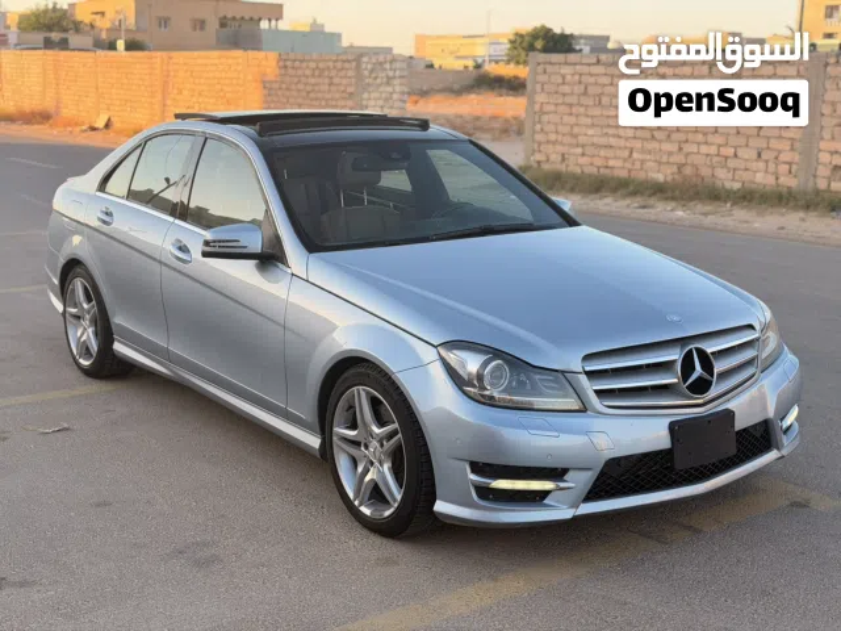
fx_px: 1166
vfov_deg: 30.3
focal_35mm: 48
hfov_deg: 39.7
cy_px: 316
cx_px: 420
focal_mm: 6.76
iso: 64
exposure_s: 1/392
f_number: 1.78
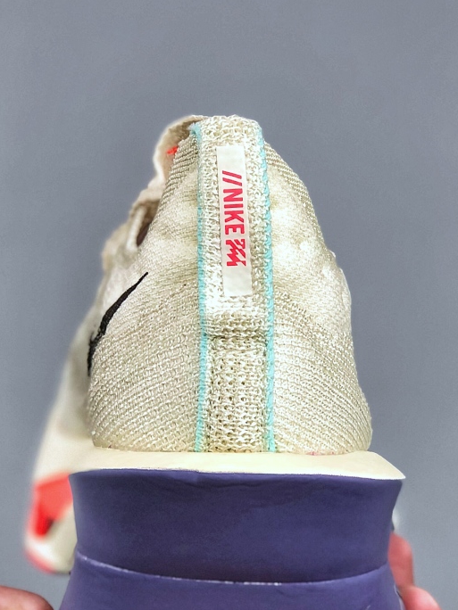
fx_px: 2117
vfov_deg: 16.4
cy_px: 319
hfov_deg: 12.3
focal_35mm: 120
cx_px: 207
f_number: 2.8
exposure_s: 1/100
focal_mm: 6.6
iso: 32
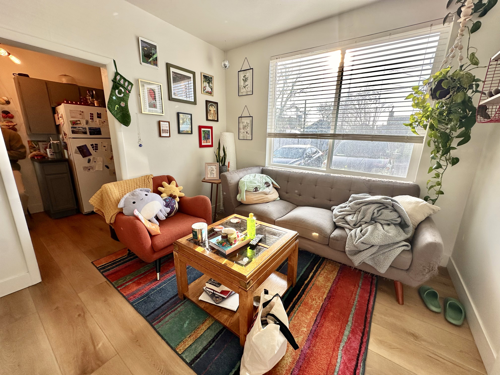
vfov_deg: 85.7
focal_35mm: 14
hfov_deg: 102.1
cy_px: 188
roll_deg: -1.0
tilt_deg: -14.6
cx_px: 250
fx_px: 202
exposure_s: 1/162
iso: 40
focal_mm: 2.22
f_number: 2.2
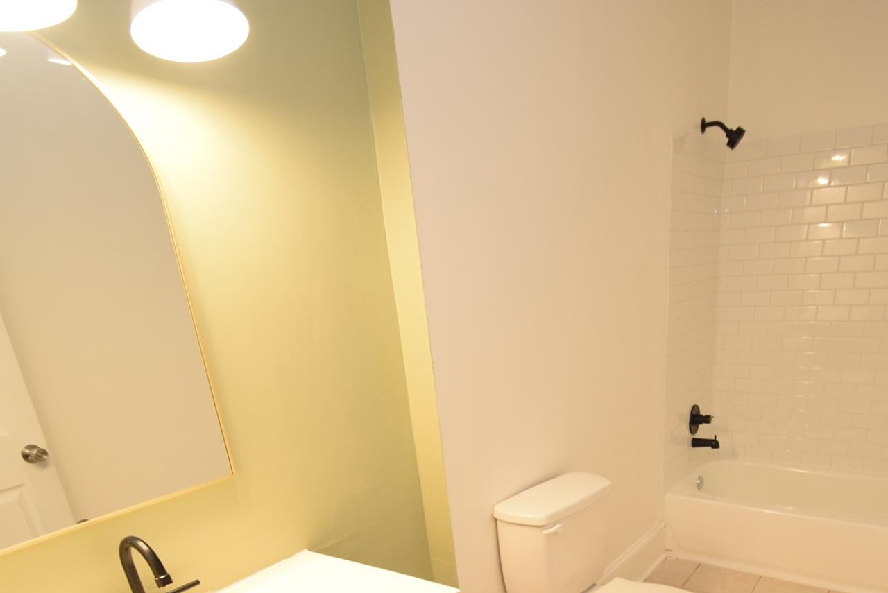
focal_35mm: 24
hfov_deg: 73.0
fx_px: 592
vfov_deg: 50.2
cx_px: 531
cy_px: 469
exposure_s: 1/100
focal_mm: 10
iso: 800
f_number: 5
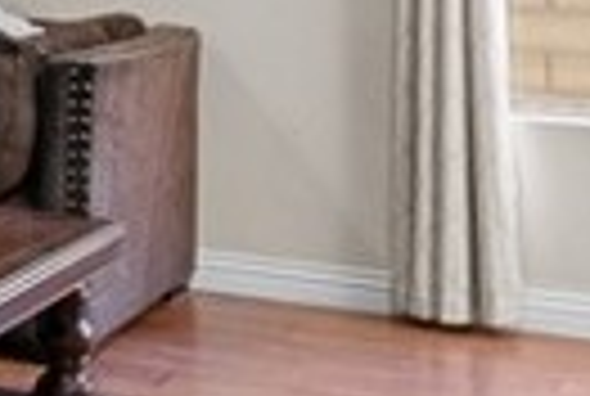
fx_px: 1922
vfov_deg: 11.4
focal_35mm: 117
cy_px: -128
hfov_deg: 14.8
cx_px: -536
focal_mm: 15
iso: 100
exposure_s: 1
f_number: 9
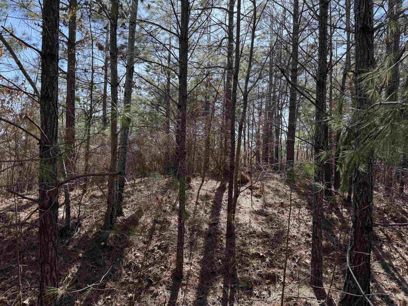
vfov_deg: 56.8
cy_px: 153
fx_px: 283
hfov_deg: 71.6
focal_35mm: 24
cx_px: 204
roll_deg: -2.4
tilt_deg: +2.1
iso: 100
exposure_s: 1/813
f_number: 1.78
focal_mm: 6.76
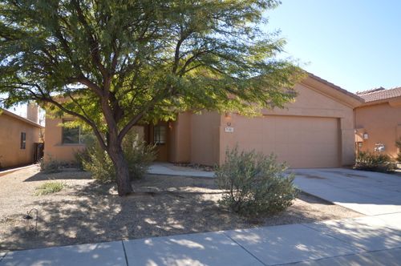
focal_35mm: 27
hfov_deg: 67.4
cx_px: 200
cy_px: 133
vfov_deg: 47.8
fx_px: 300
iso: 100
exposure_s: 1/160
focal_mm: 18
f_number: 4.2
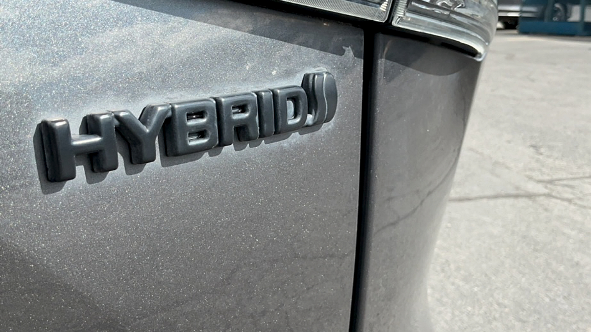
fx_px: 533
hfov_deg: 58.0
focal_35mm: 34
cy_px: 191
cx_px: 297
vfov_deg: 34.6
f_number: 1.8
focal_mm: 3
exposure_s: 1/1055
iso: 25
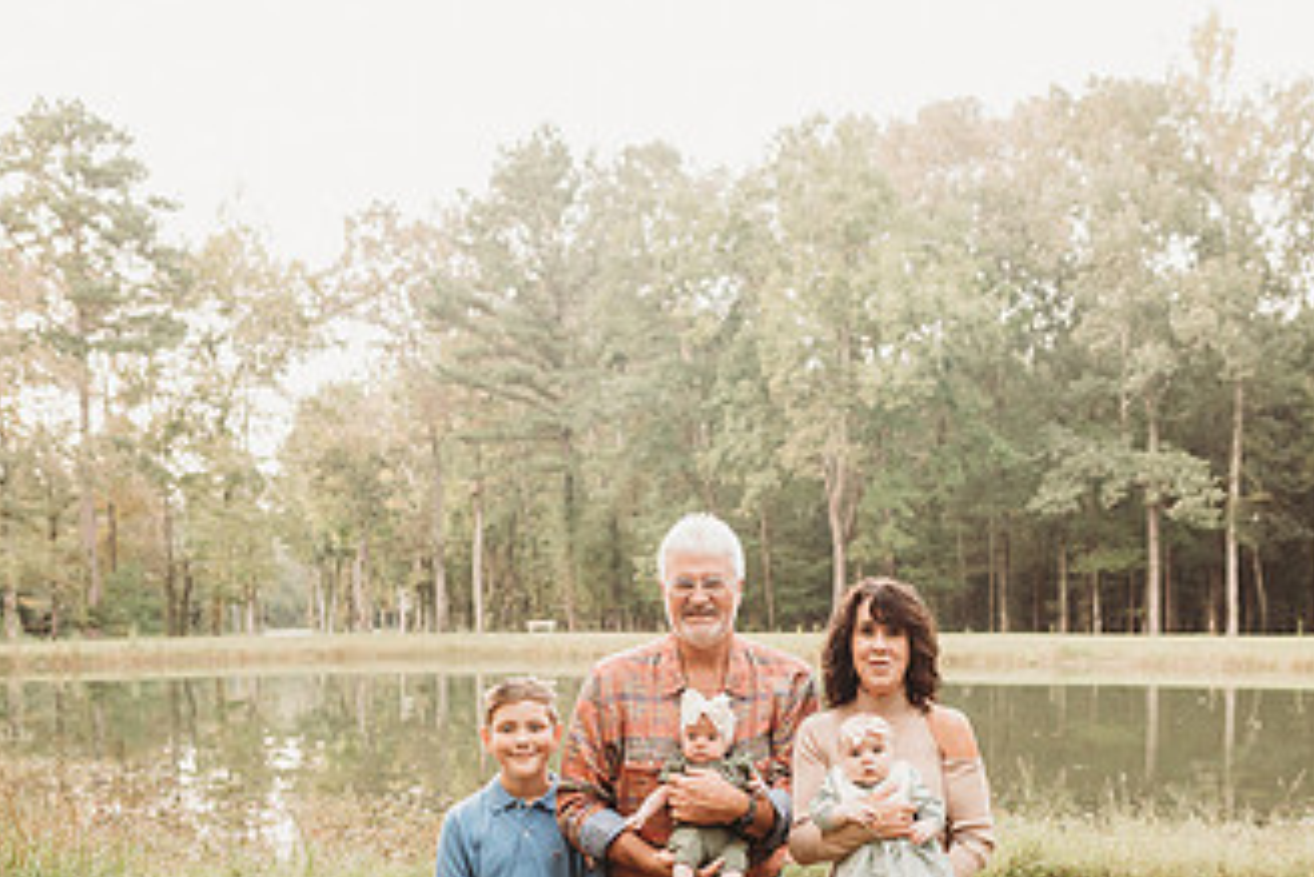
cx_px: 794
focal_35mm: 44
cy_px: 738
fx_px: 1607
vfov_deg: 29.6
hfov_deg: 44.2
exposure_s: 1/125
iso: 800
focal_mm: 24
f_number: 2.5
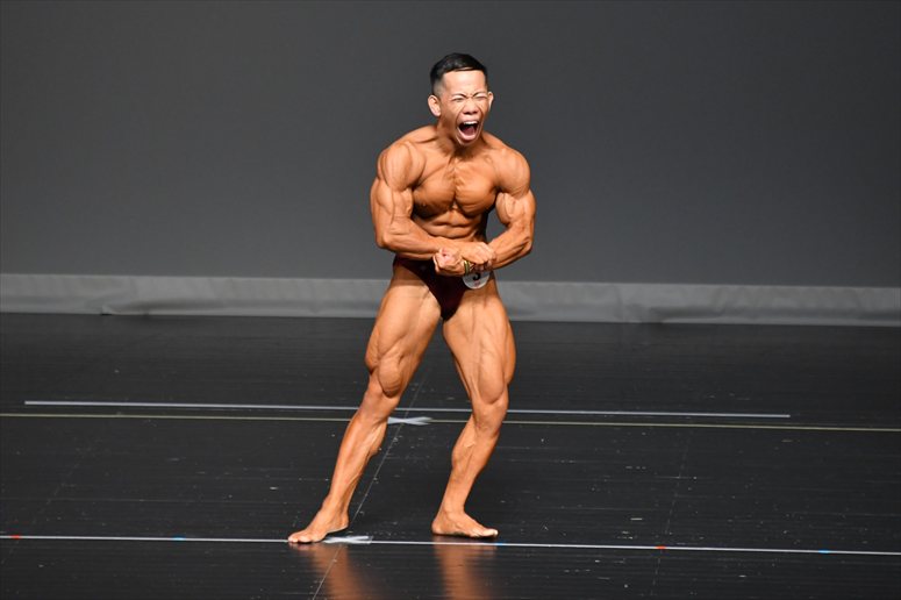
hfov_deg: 5.5
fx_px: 9381
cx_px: 450
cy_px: 300
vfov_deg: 3.7
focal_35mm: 375
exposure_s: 1/400
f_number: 5.6
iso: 2500
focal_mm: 250
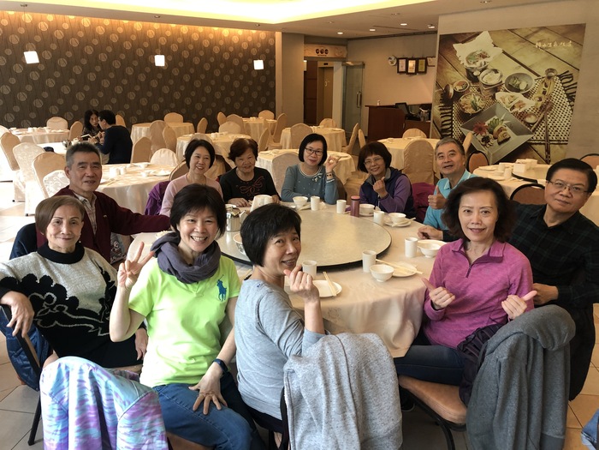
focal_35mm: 28
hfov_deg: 63.4
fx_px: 485
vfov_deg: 49.7
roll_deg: +0.4
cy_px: 225
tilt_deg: -15.6
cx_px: 300
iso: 40
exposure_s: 1/17
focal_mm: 3.99
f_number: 1.8
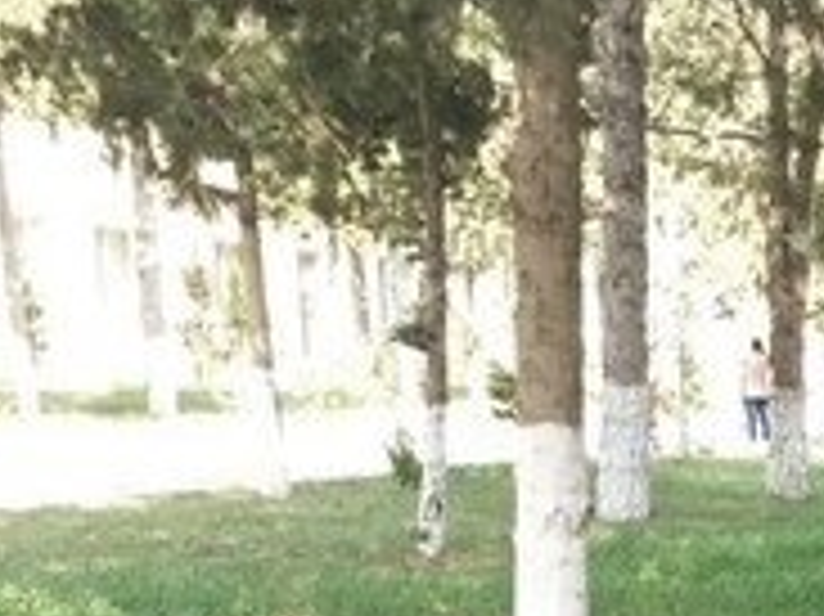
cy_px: 928
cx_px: 1450
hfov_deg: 16.5
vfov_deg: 13.7
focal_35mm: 101
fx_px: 2403
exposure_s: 1/154
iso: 64
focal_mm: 3.7
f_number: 1.9
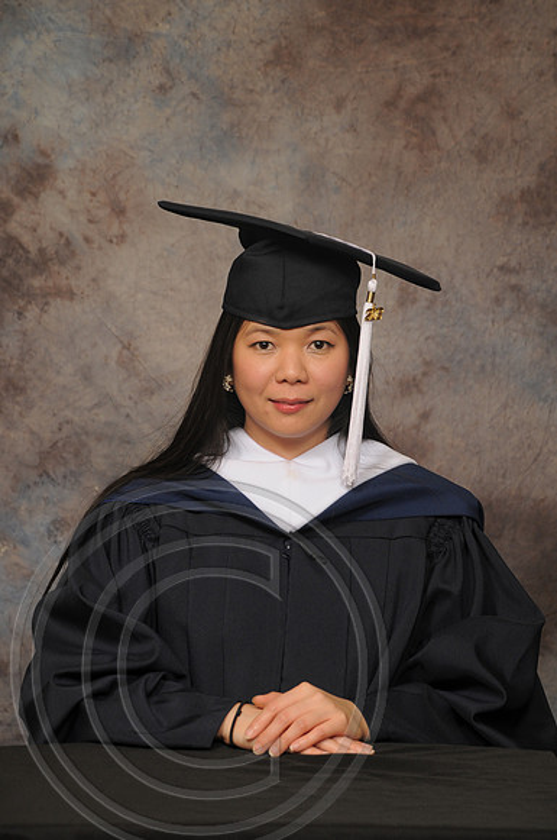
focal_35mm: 112
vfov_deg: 18.2
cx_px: 278
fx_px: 2619
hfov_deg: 12.1
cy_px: 420
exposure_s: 1/60
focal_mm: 75
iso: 200
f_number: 5.6
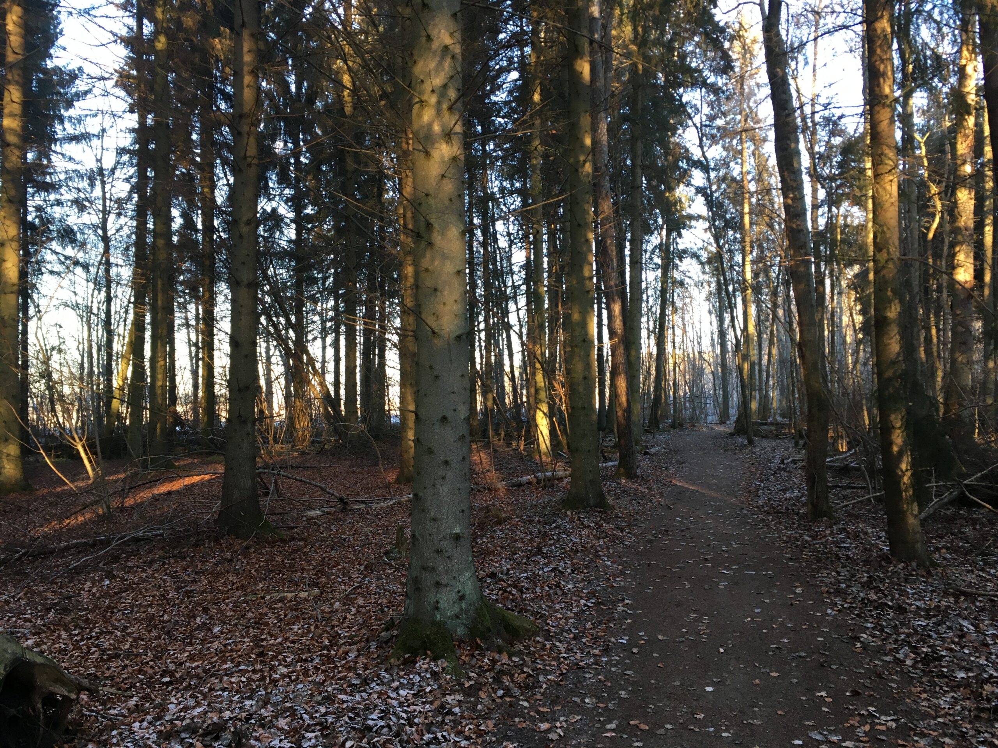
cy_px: 374
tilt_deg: +1.7
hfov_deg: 61.7
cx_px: 499
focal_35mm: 29
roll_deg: +2.3
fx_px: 836
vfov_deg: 48.2
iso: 25
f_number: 2.2
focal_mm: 4.15
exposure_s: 1/33
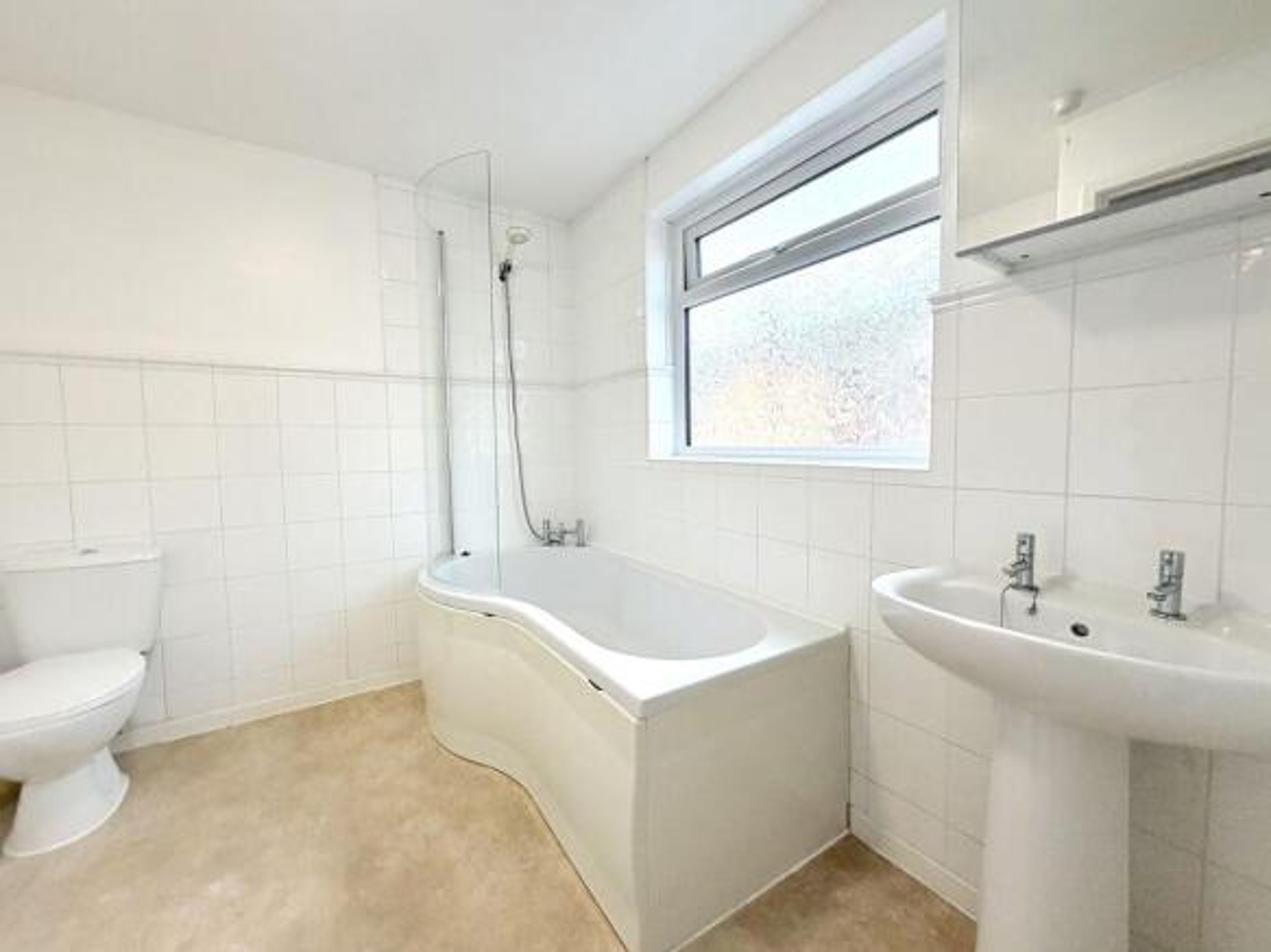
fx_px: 514
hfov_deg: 102.1
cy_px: 476
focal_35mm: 14
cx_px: 636
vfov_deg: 85.7
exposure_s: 1/100
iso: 160
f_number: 2.2
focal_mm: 2.22
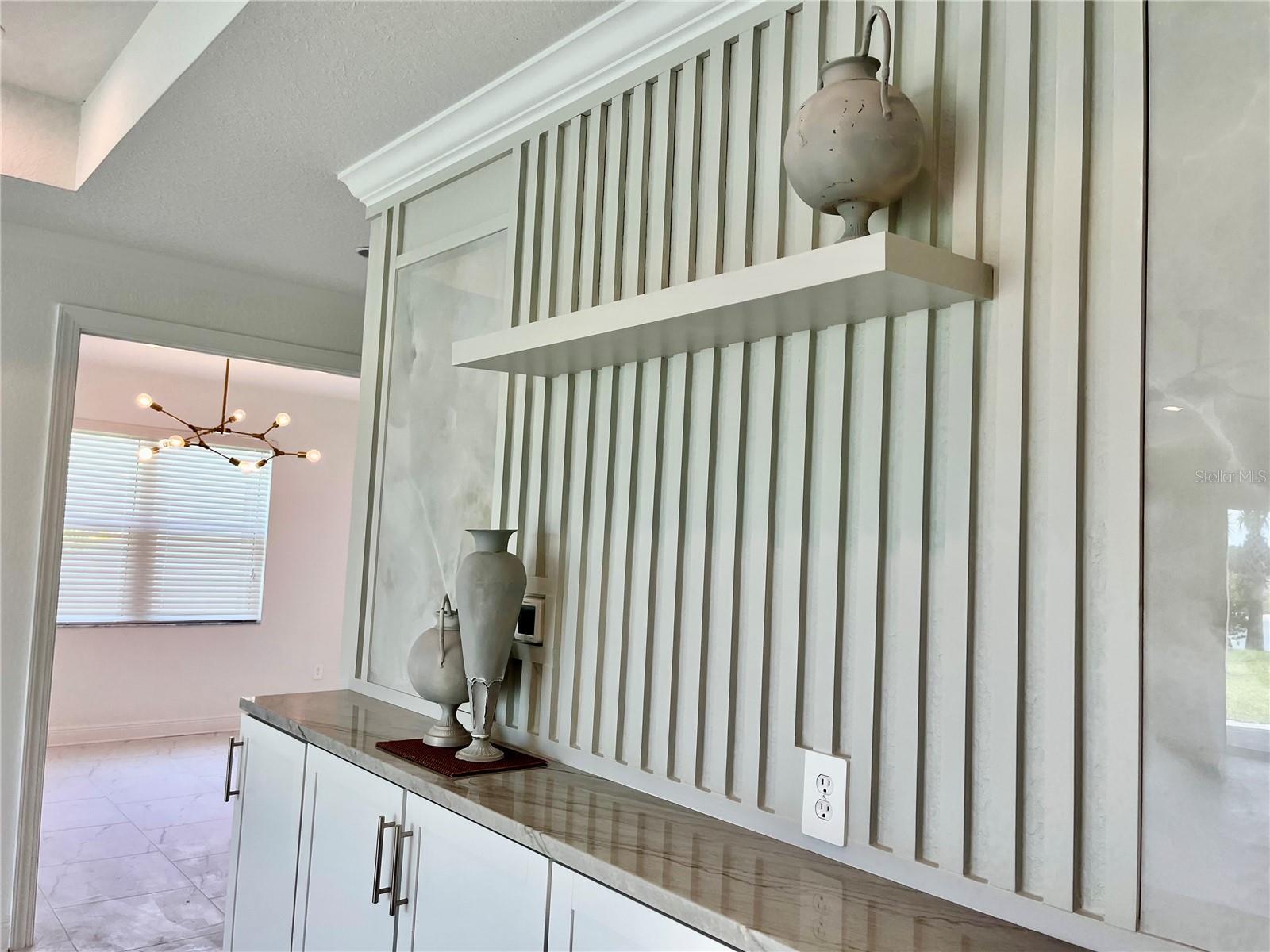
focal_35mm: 26
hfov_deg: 67.3
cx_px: 635
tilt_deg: +5.5
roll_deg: -3.4
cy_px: 476
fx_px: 954
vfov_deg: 53.1
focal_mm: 5.1
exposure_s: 1/120
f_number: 1.6
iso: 40
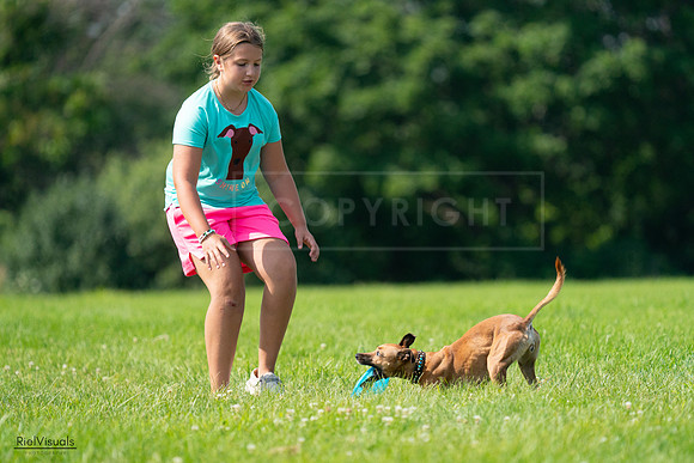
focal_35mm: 407
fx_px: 7848
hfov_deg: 5.1
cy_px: 232
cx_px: 347
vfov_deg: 3.4
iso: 1250
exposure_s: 1/4000
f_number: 6.3
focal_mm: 407
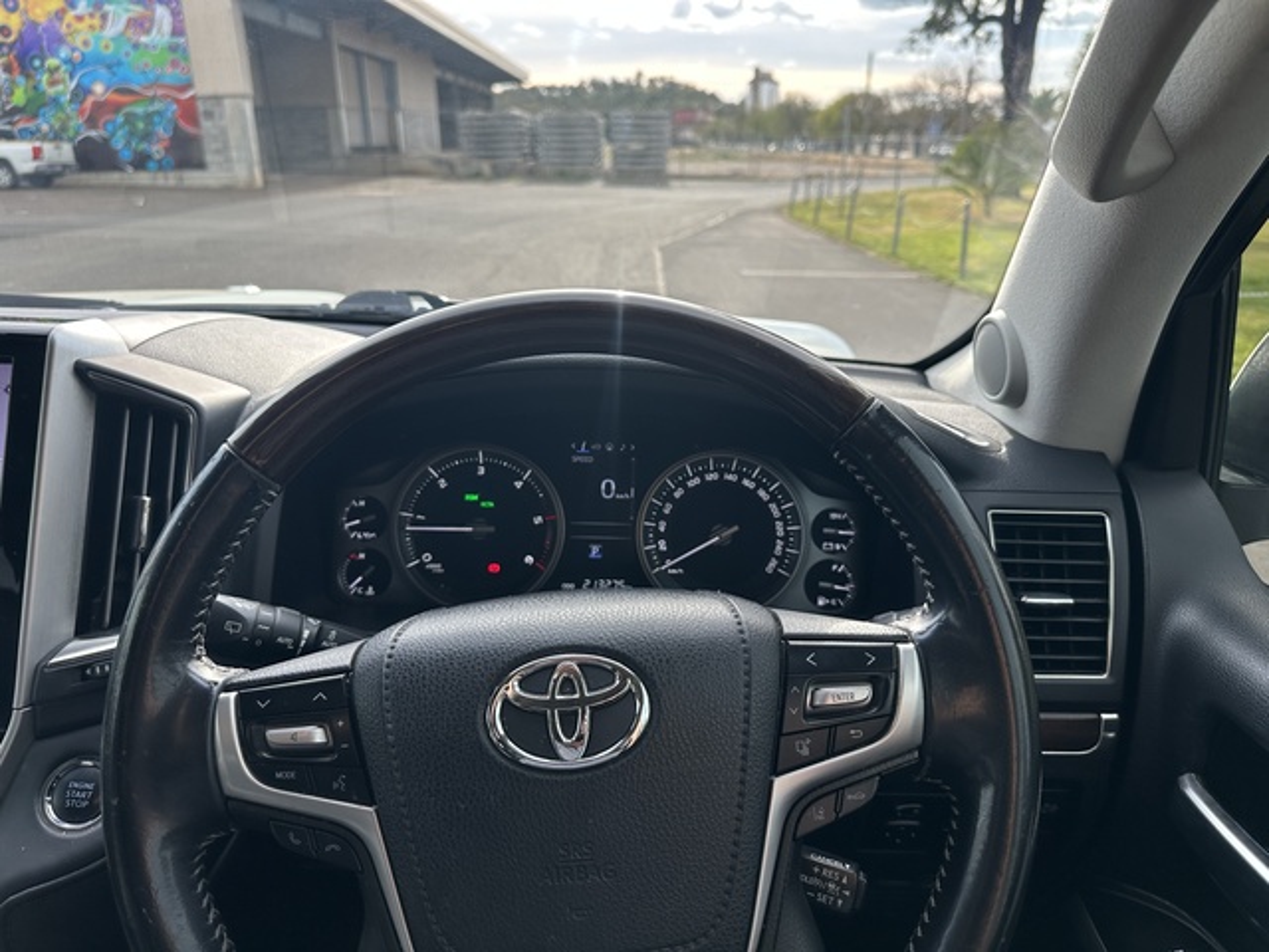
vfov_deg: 56.8
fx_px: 880
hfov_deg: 71.6
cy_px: 476
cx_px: 634
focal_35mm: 24
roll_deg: +0.7
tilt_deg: -20.4
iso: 80
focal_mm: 6.86
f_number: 1.78
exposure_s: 1/583
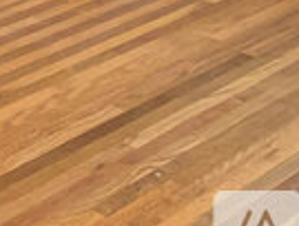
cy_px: -275
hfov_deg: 14.2
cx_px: -167
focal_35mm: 128
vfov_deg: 10.4
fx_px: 1109
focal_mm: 4.25
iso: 400
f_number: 1.8
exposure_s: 1/40
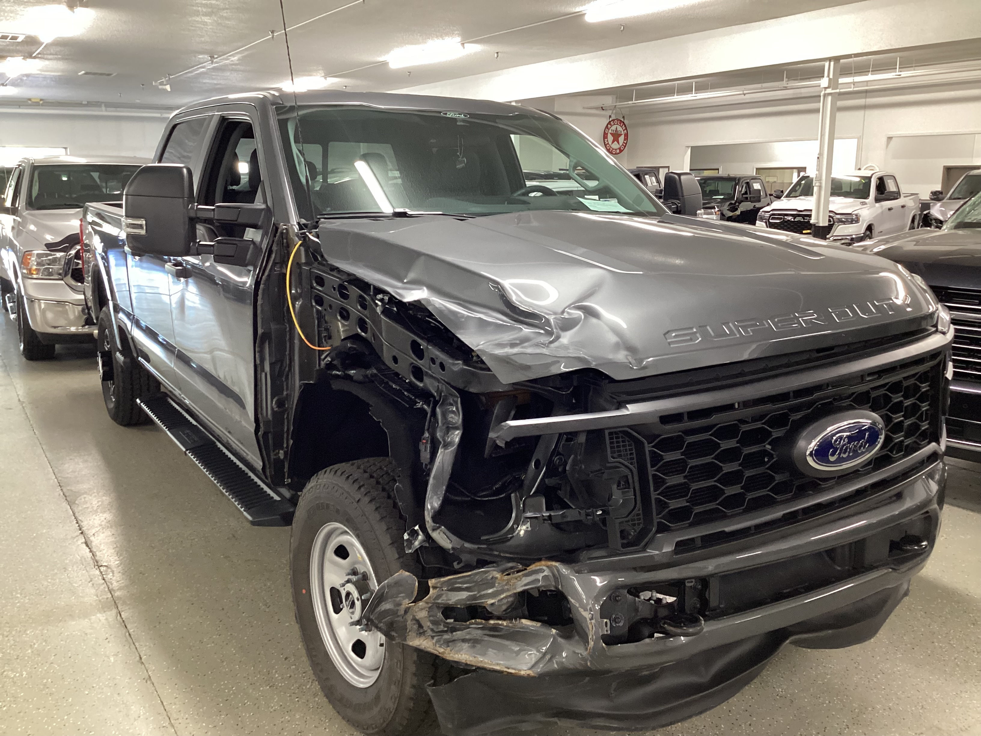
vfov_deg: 45.4
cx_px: 490
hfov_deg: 58.4
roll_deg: -0.2
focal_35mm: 31
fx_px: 879
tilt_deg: -12.0
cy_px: 368
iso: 250
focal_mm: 3.3
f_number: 2.4
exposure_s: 1/40
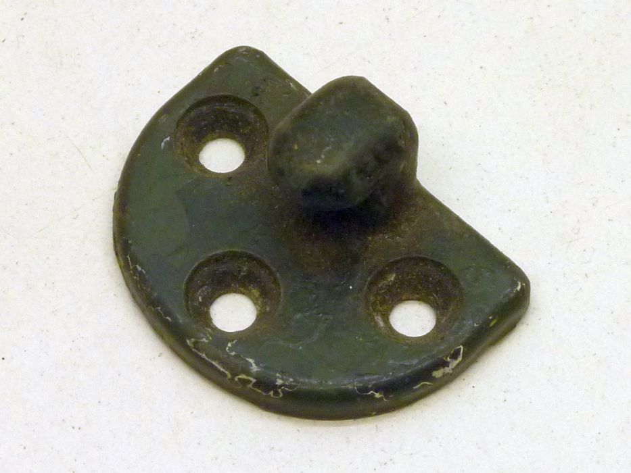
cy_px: 236
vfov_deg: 20.4
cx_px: 316
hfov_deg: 27.0
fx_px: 1313
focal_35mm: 72
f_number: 4.1
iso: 250
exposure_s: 1/40
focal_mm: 11.9
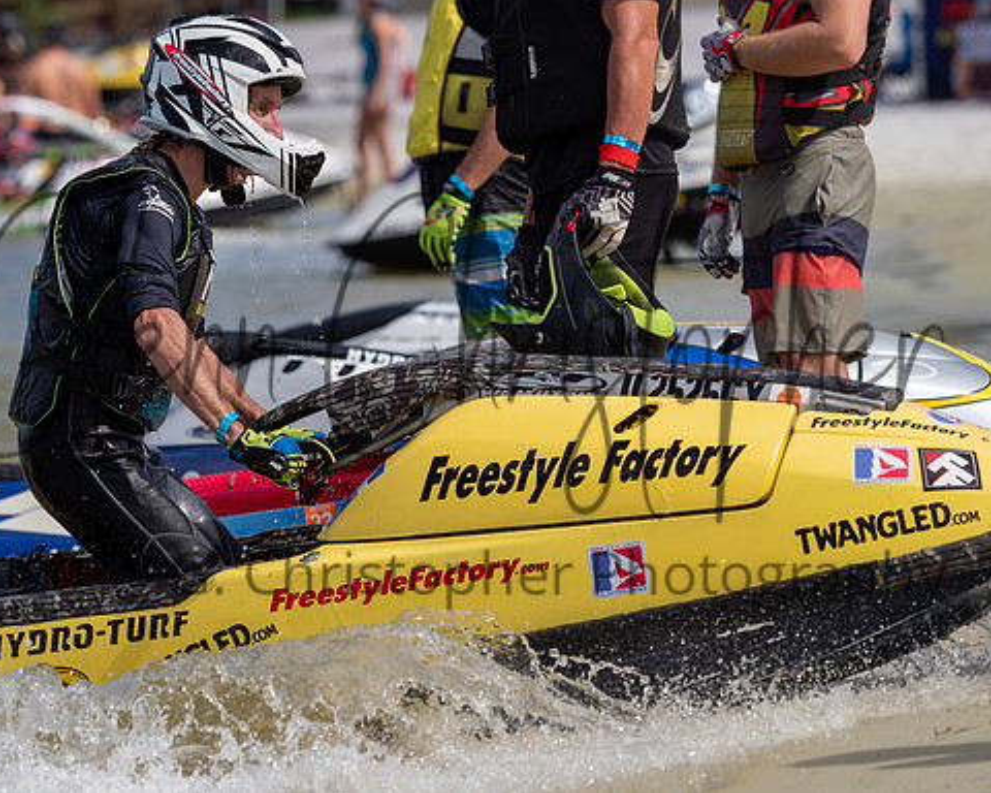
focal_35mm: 354
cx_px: 452
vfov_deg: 4.4
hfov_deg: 5.5
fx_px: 10383
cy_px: 394
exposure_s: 1/2500
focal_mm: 150
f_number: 3.5
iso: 200
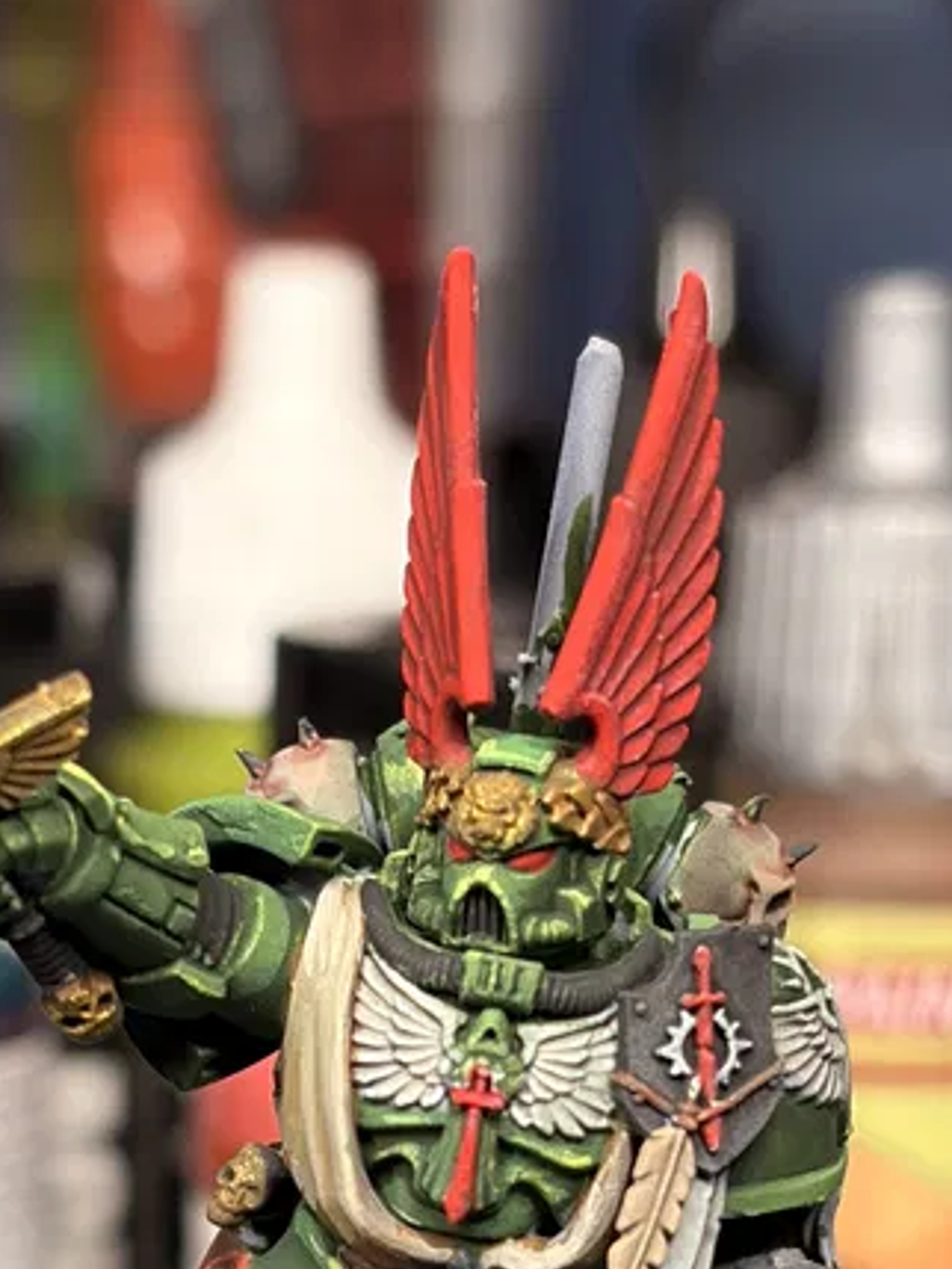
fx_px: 4801
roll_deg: -0.1
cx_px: 390
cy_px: 1236
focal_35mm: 131
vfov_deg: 14.8
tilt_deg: -12.8
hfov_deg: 11.3
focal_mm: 5.96
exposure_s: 1/120
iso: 64
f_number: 1.6
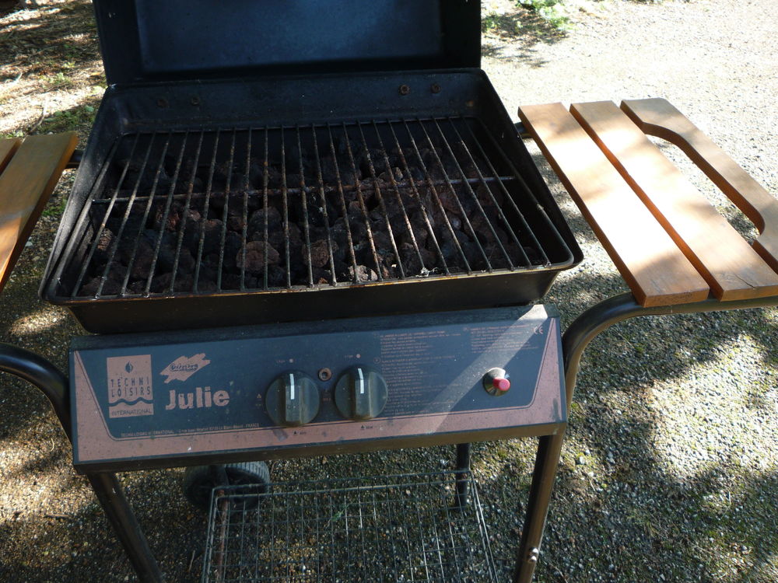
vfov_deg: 46.8
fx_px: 674
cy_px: 292
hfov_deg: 60.0
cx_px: 389
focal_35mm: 30
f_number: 3.3
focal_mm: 5.2
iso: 100
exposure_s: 1/60
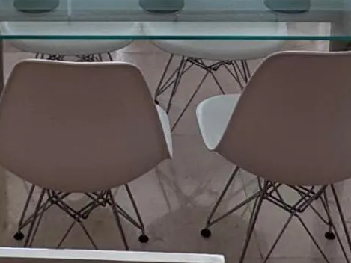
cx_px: 91
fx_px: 872
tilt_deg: -16.7
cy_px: -115
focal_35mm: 86
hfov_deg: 22.6
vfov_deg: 15.9
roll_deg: +0.0
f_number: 2.2
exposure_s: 1/137
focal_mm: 2.22
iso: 40
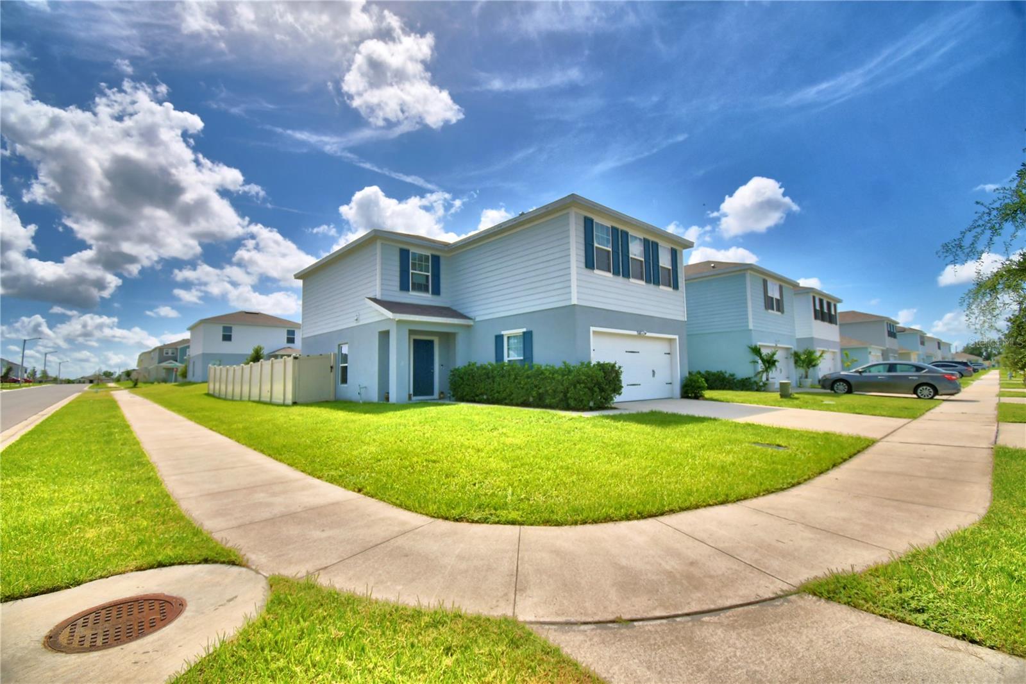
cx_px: 513
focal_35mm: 15
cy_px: 342
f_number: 4.5
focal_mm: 10
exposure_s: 1/2000
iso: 100
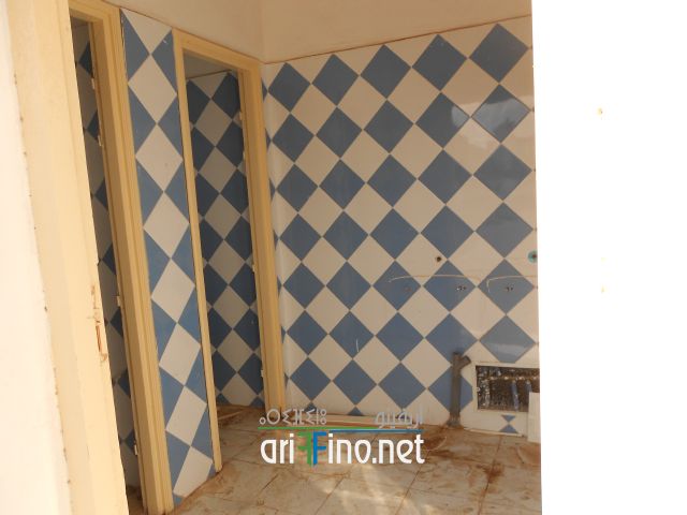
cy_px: 258
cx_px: 344
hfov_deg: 67.3
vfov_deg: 53.1
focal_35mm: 26
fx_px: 516
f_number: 3.2
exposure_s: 1/400
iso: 80
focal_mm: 4.6
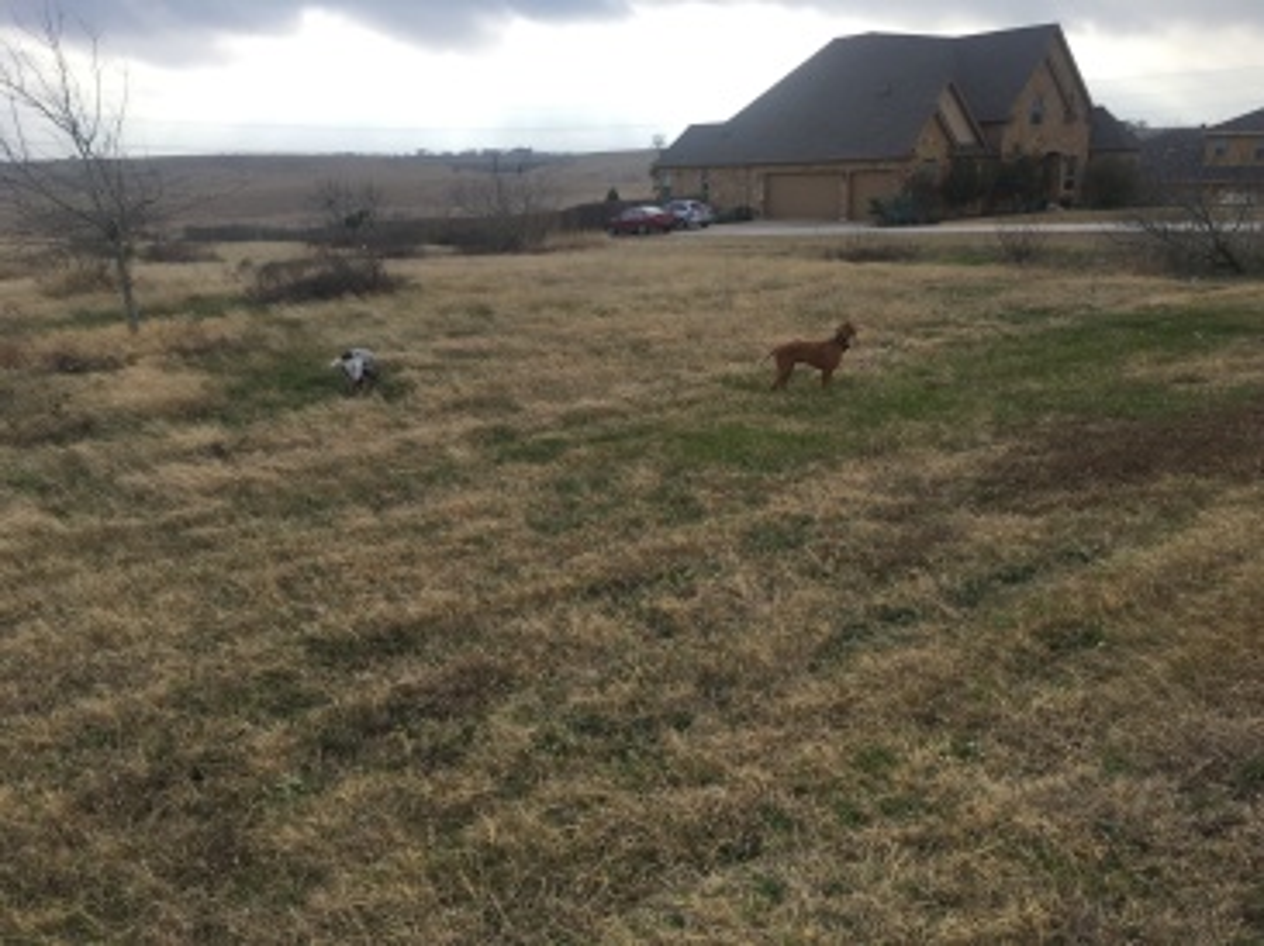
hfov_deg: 61.7
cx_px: 632
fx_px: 1058
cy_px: 473
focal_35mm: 29
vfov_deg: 48.2
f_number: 2.2
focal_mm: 4.15
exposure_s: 1/625
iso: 25
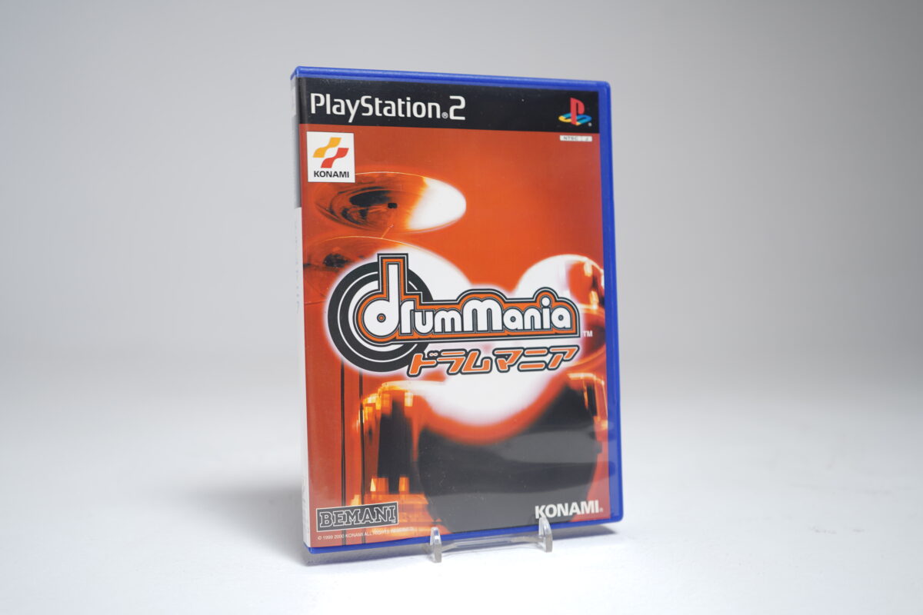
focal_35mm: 36
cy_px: 308
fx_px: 923
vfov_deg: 36.9
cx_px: 462
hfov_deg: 53.1
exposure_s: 1/6
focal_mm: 36
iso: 64
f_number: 4
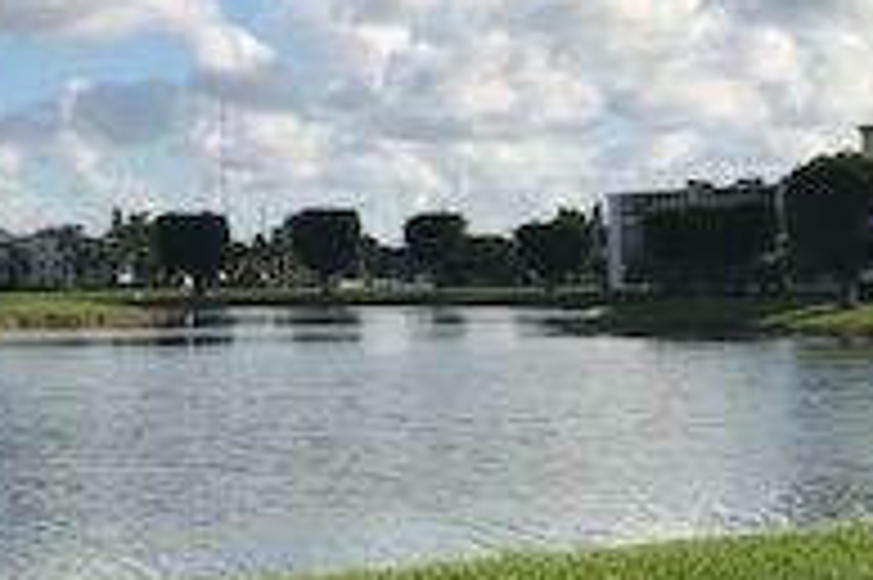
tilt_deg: +0.6
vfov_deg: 14.2
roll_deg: -0.5
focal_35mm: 96
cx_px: 436
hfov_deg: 21.3
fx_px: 2326
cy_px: 301
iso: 20
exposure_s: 1/4167
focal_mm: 3.99
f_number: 1.8
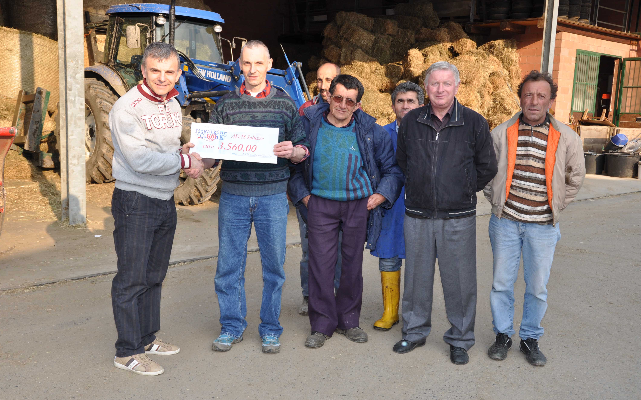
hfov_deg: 49.3
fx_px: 699
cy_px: 204
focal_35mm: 40
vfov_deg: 32.0
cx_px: 319
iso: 200
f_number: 9
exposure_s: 1/200
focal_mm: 26
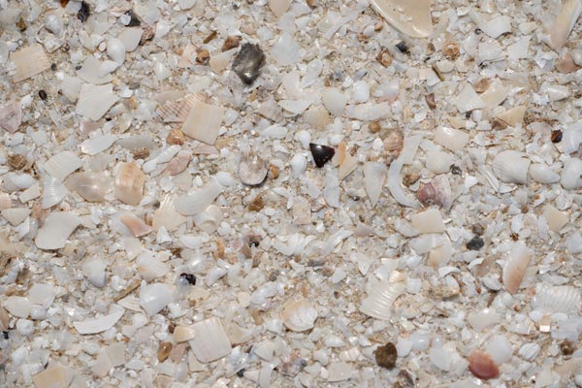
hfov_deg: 5.2
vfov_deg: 3.4
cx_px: 291
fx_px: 6466
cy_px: 194
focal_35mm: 400
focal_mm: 400
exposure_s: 1/5000
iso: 250
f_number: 8
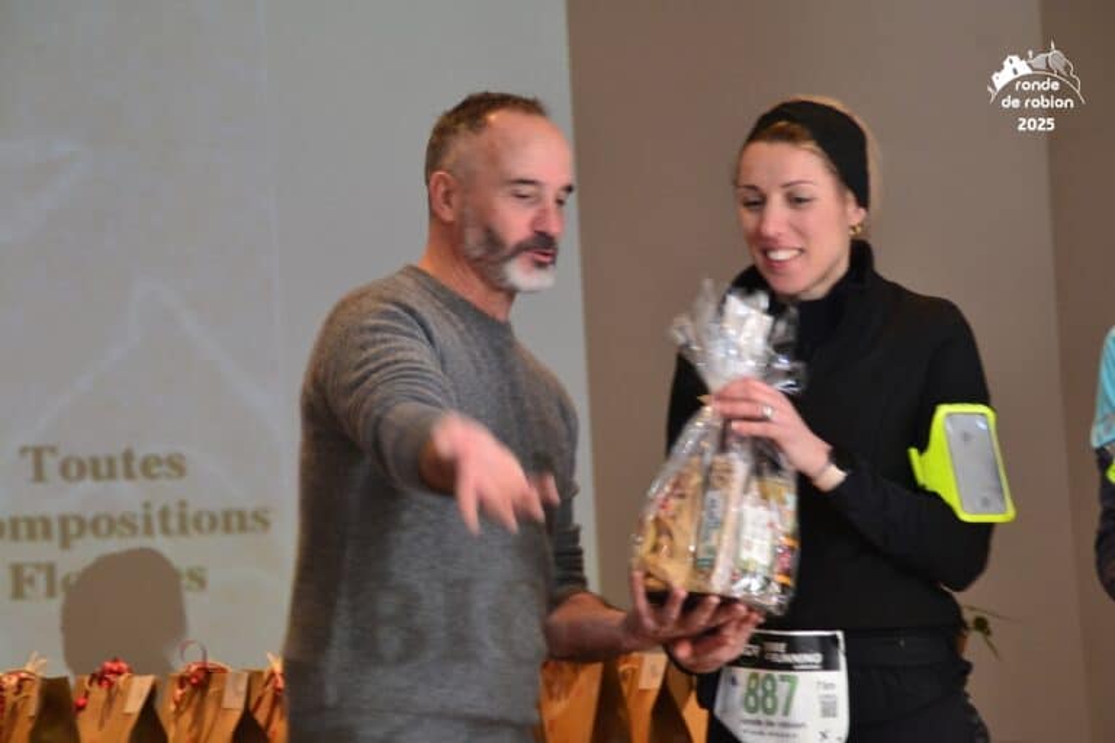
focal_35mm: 128
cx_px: 558
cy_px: 372
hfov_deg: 16.1
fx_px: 3949
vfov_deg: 10.8
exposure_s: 1/30
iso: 800
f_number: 5.6
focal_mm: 85
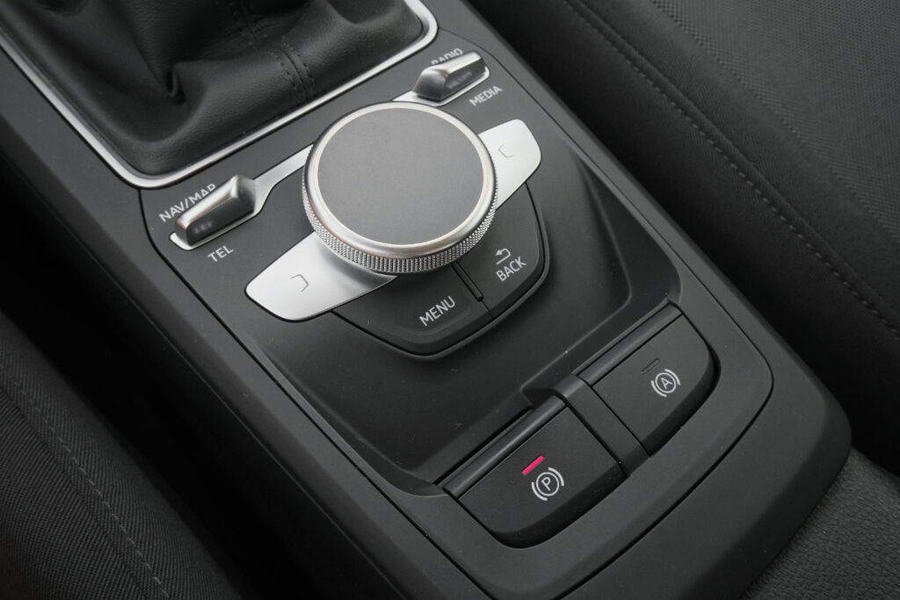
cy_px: 300
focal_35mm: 30
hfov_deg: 61.9
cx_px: 450
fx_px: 750
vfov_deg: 43.6
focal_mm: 19.7
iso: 2000
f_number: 9
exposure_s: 1/100
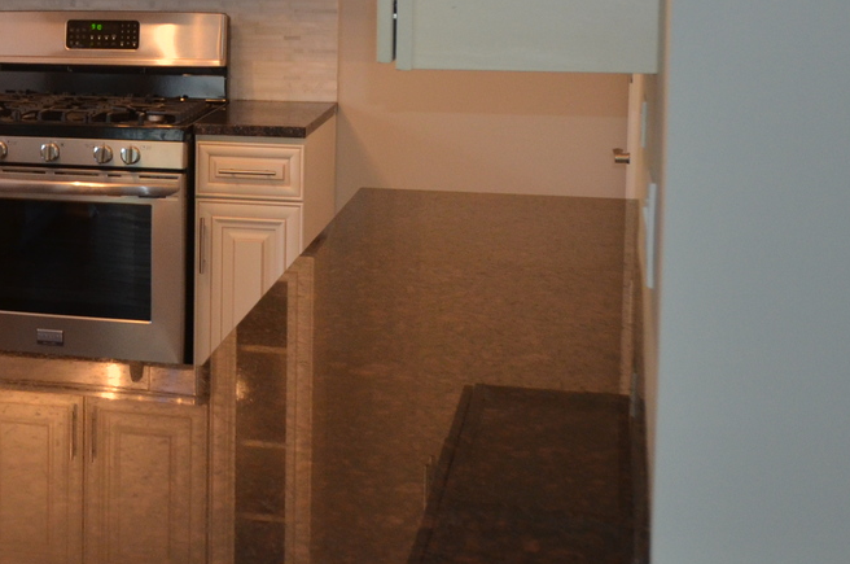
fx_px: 1933
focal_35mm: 82
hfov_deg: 22.6
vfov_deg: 16.4
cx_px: -194
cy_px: 66
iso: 720
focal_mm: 22
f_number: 3.8
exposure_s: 1/60
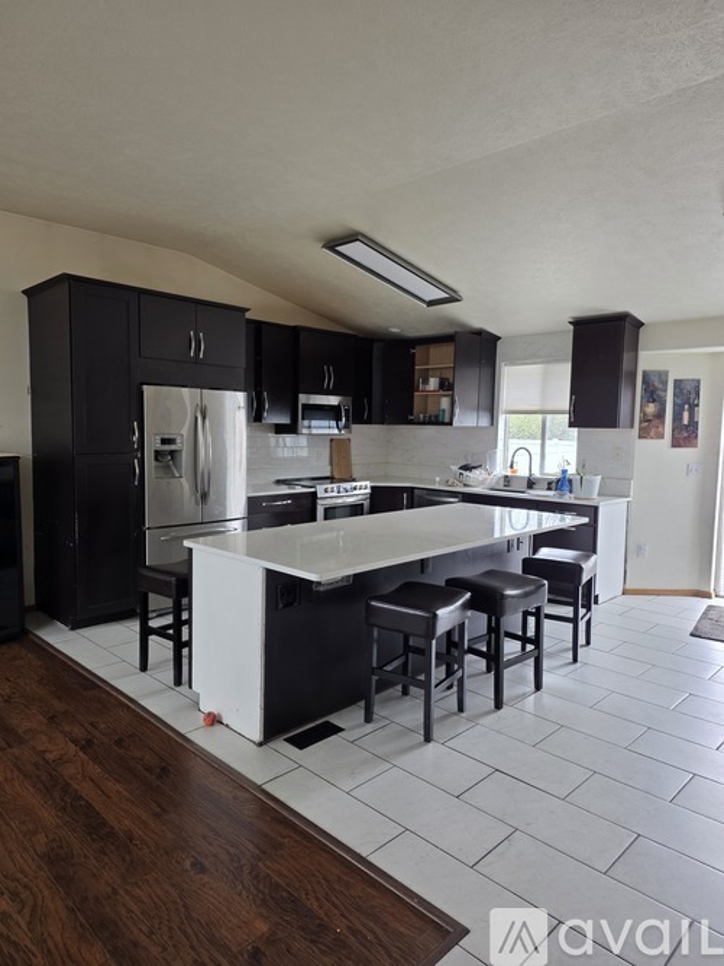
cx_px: 362
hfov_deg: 58.9
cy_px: 483
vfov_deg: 73.9
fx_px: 642
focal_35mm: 23
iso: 100
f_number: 1.7
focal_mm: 6.25
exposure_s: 1/180
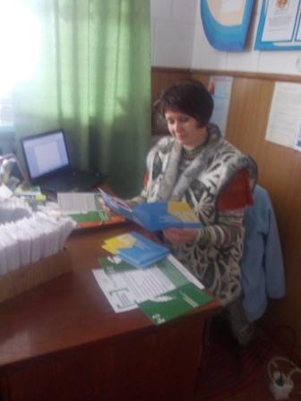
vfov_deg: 63.4
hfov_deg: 49.7
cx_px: 150
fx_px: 325
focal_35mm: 28
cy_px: 200
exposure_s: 1/4
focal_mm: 4
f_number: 2.7
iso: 200
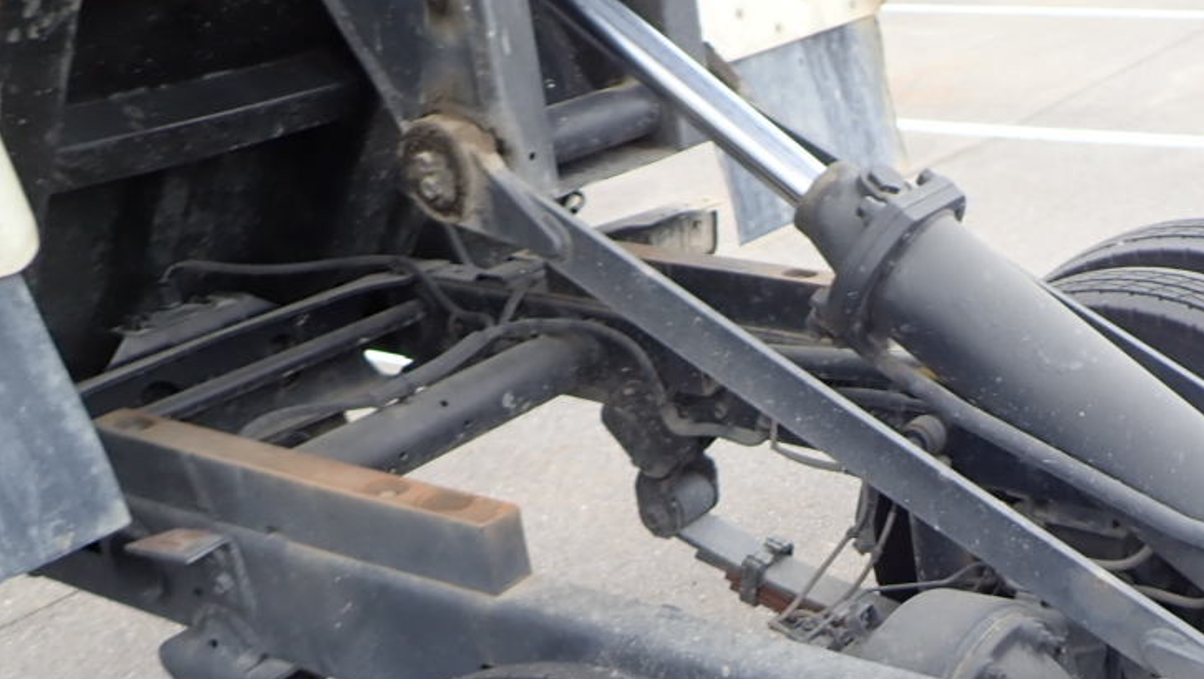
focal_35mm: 48
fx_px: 1533
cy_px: 593
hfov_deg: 41.4
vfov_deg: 24.3
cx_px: 927
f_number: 2.8
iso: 100
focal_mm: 4.5
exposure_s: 1/100
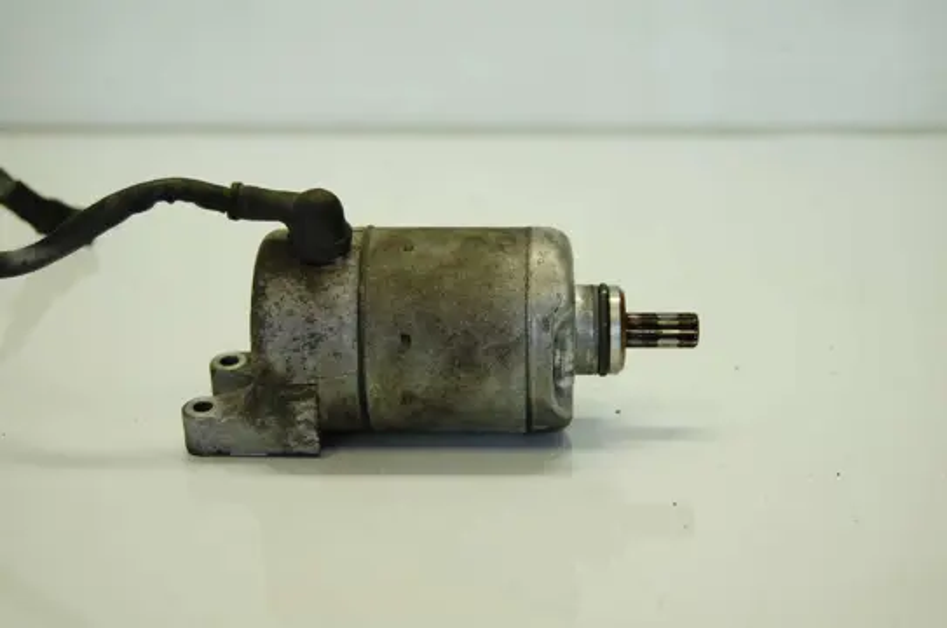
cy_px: 314
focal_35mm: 60
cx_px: 474
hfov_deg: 33.5
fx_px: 1576
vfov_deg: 22.5
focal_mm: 40
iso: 400
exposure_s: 1/50
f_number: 5
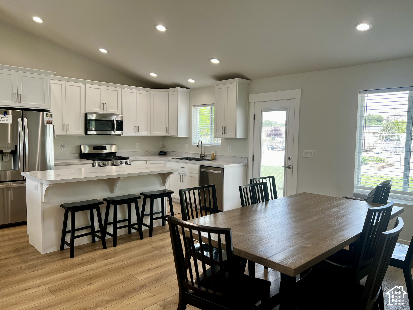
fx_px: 310
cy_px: 155
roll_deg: -1.1
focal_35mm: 26
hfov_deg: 67.3
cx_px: 206
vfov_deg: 53.1
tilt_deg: -4.9
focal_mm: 5.7
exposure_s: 1/125
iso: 32
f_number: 1.5
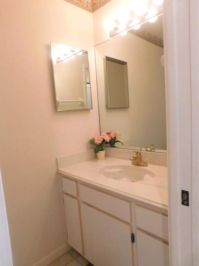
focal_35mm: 23
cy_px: 133
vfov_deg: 73.9
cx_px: 100
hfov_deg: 58.9
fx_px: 176
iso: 250
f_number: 3
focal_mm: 4
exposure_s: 1/30
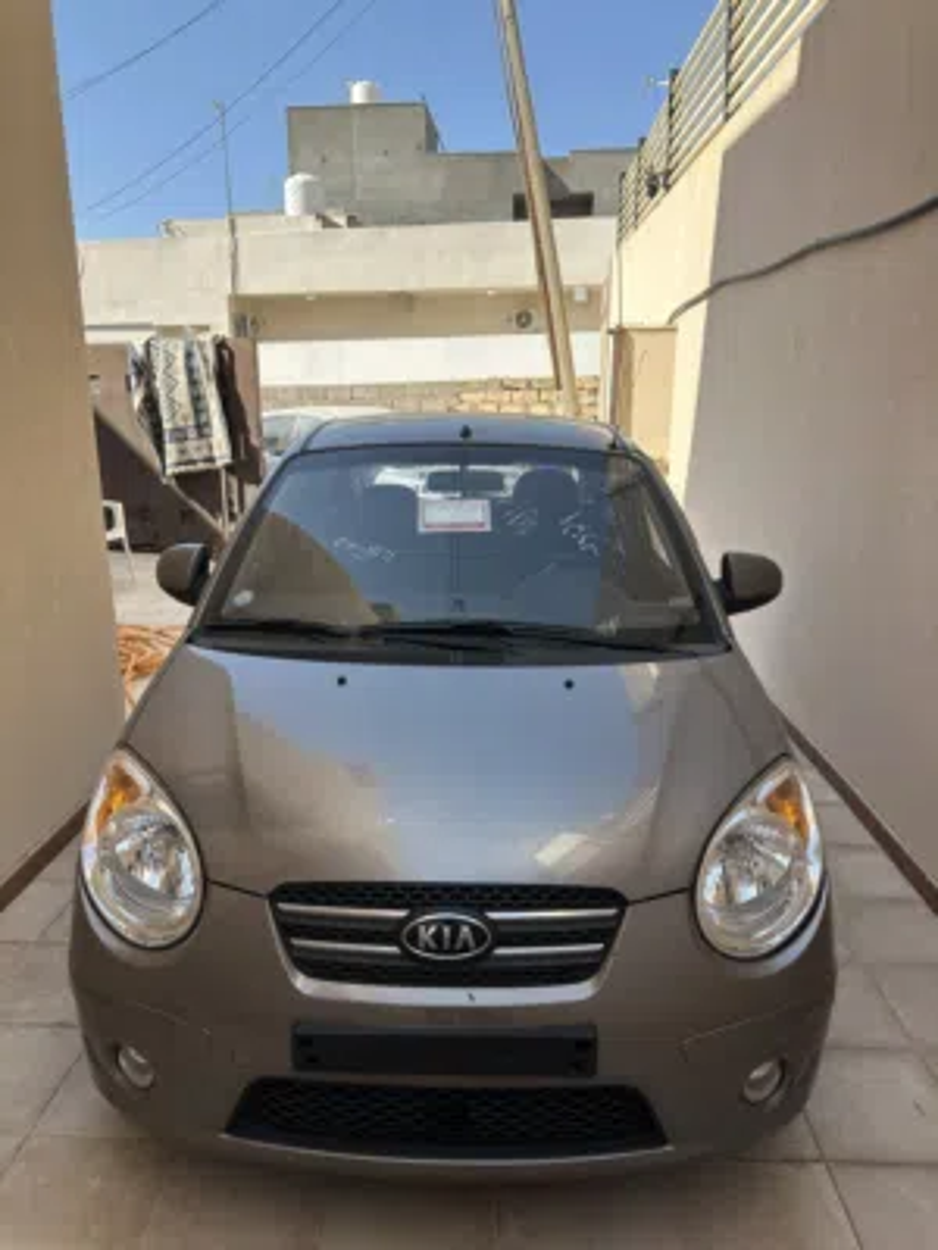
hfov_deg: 56.8
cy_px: 625
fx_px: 867
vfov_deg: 71.6
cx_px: 469
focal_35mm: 24
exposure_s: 1/2299
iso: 80
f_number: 1.78
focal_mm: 6.86
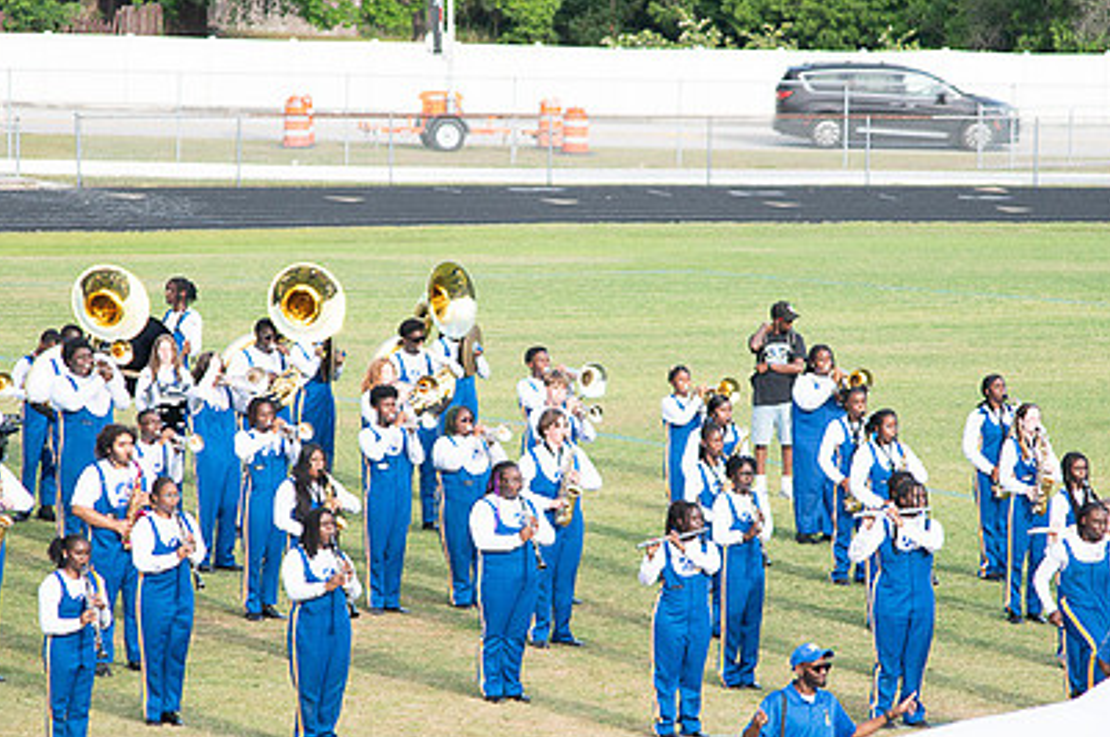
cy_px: 412
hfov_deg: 8.3
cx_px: 581
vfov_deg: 5.5
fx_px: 7668
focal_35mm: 249
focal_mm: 120
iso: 100
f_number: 4
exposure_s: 1/200
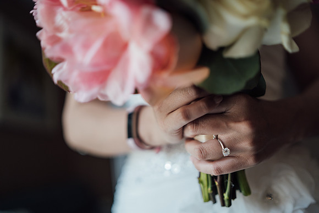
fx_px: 310
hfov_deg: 54.4
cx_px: 160
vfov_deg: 37.9
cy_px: 106
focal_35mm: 35
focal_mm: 35
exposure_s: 1/640
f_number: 1.4
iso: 320
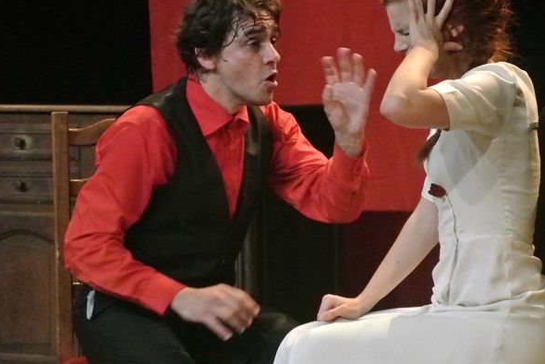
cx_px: 335
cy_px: 200
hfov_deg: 9.5
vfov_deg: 6.3
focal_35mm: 217
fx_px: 3287
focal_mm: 59.4
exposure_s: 1/100
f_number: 4.5
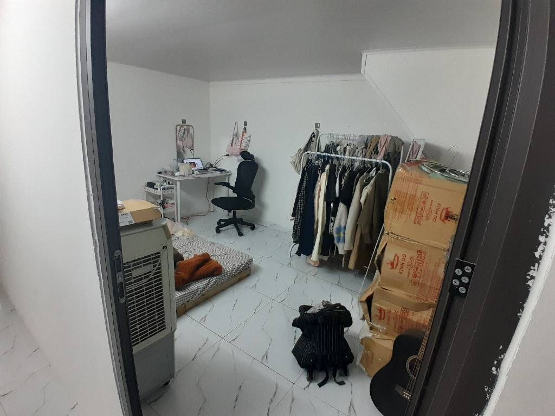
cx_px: 278
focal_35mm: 17
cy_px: 208
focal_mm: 1.46
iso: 160
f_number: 2.2
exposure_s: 1/50
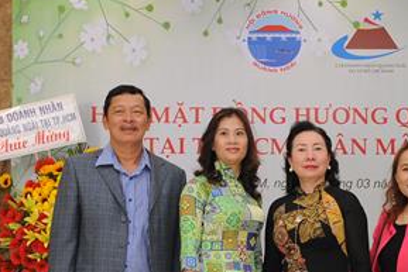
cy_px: 274
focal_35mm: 94
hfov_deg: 21.4
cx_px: 325
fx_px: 1066
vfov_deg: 14.3
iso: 1600
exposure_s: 1/125
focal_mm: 34
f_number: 5.6
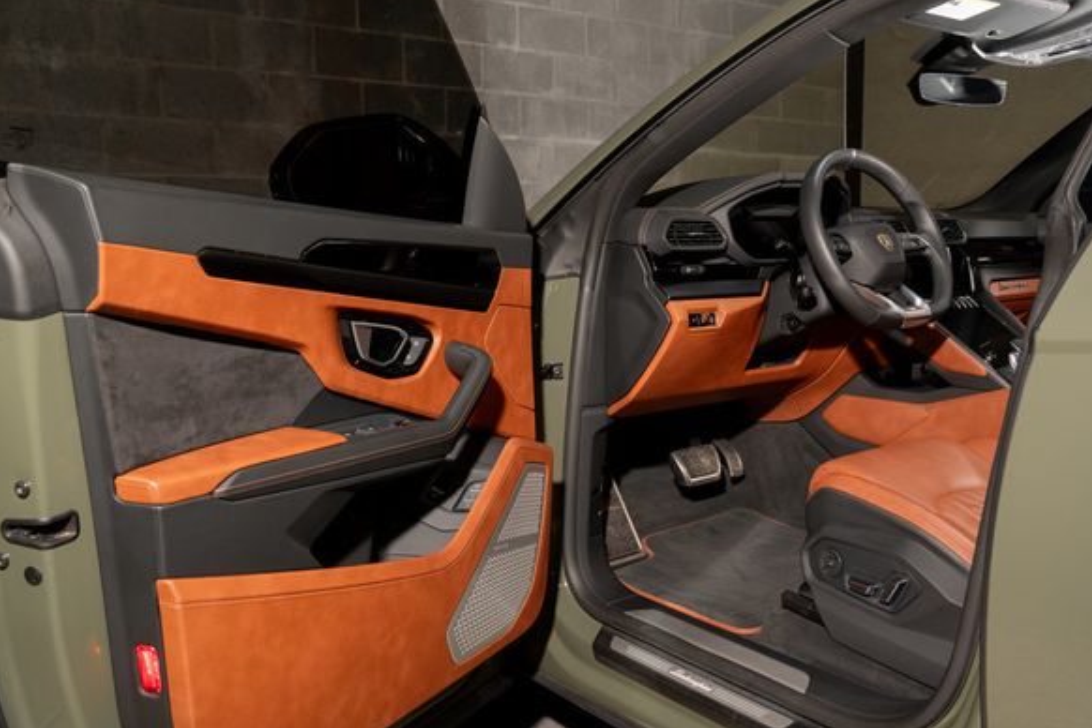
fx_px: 1001
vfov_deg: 40.0
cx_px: 595
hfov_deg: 57.1
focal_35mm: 33
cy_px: 352
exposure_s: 1/50
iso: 400
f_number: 6.3
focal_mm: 30
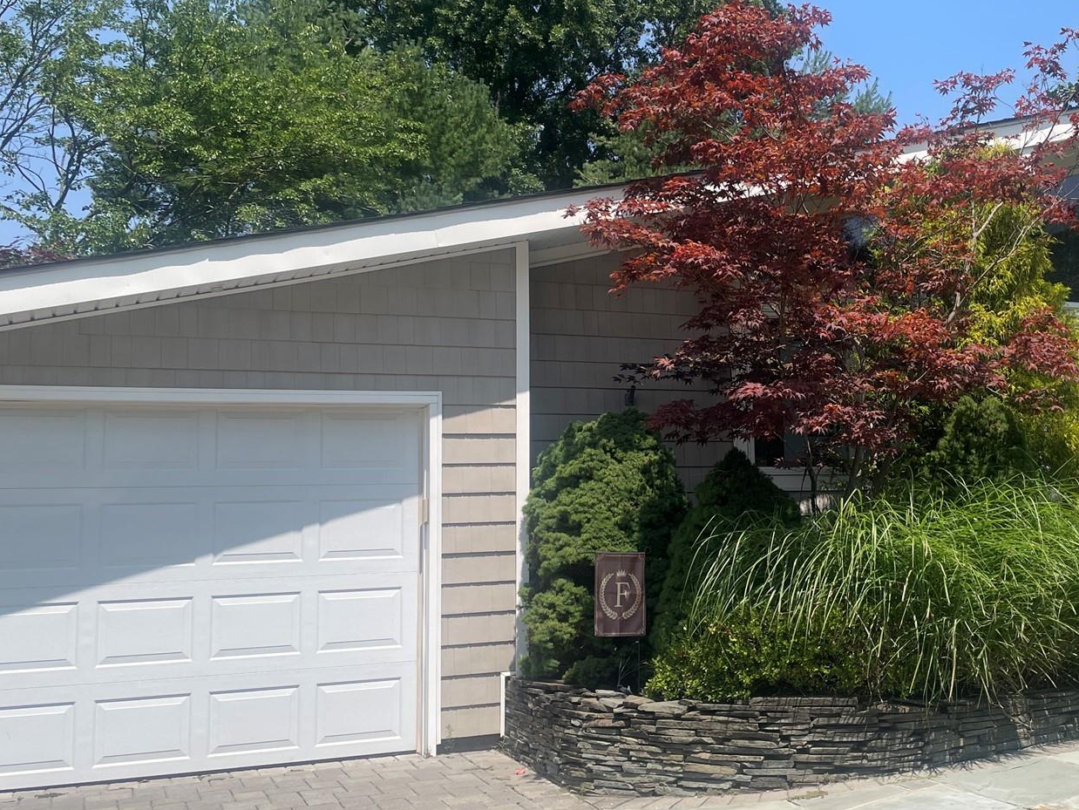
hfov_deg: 42.8
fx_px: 1341
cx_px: 779
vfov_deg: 33.6
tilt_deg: +6.4
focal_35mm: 43
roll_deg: +2.0
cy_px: 395
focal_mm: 4.2
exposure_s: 1/3040
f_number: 1.6
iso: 32
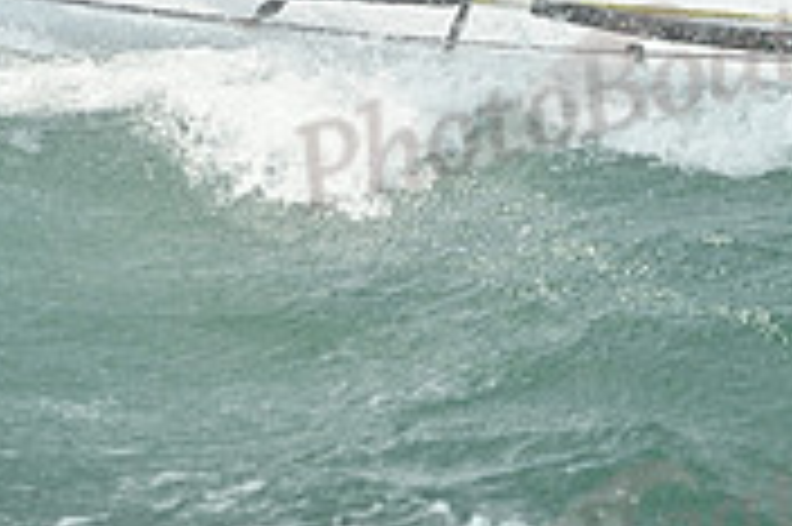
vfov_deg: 5.9
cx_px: 1166
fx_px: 5077
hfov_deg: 8.7
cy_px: -200
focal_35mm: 231
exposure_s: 1/1250
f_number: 5
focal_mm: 70
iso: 250
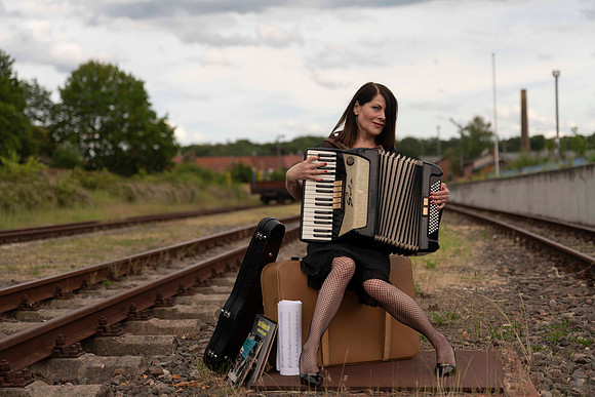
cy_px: 198
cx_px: 298
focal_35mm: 65
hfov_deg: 31.0
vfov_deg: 20.9
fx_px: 1075
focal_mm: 65
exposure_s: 1/1250
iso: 64
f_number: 2.8
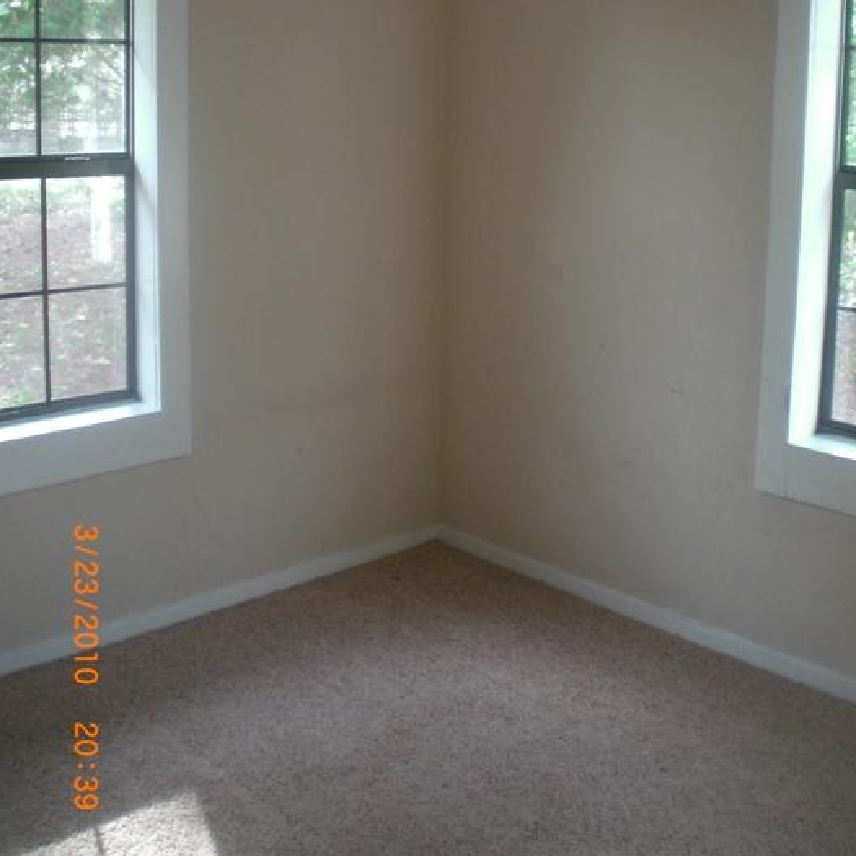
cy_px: 305
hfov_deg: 37.6
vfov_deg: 37.3
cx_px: 429
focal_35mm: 45
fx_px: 1259
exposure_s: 1/80
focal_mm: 6.3
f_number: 3.1
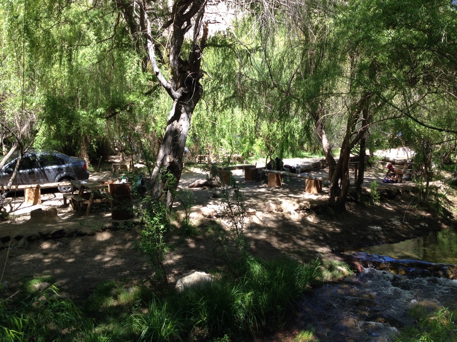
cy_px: 171
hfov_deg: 52.6
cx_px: 228
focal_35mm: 35
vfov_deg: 40.7
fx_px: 462
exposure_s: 1/269
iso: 50
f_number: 2.4
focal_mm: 4.28
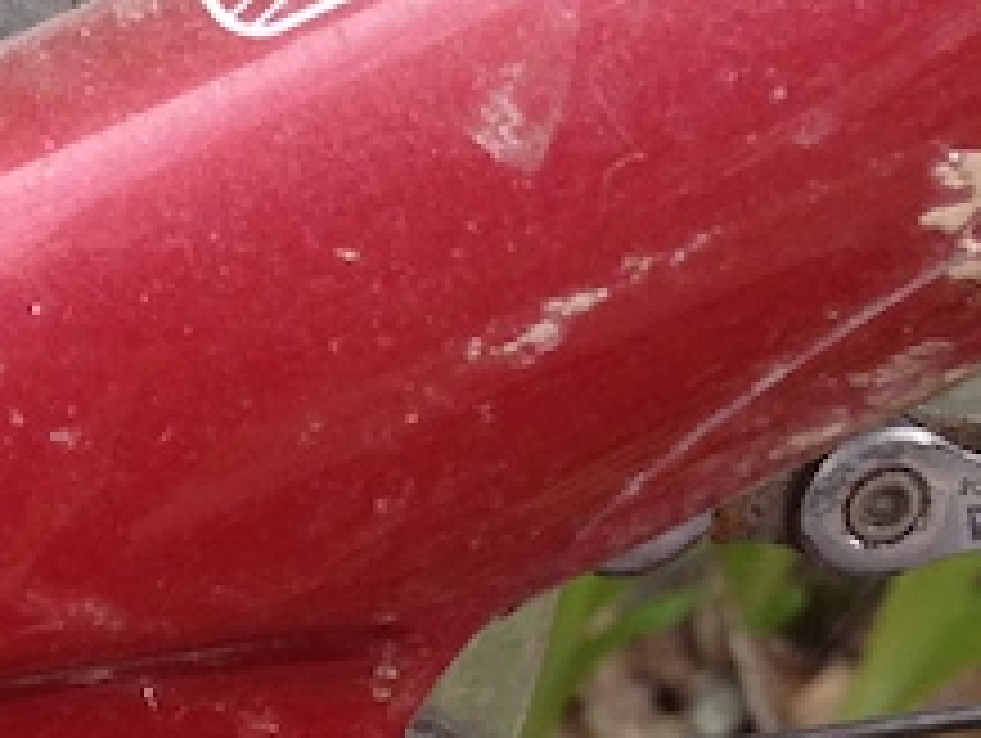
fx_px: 4397
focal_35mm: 155
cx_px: -540
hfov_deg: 12.1
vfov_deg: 9.4
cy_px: 936
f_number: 2.4
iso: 80
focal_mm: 4.12
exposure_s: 1/120
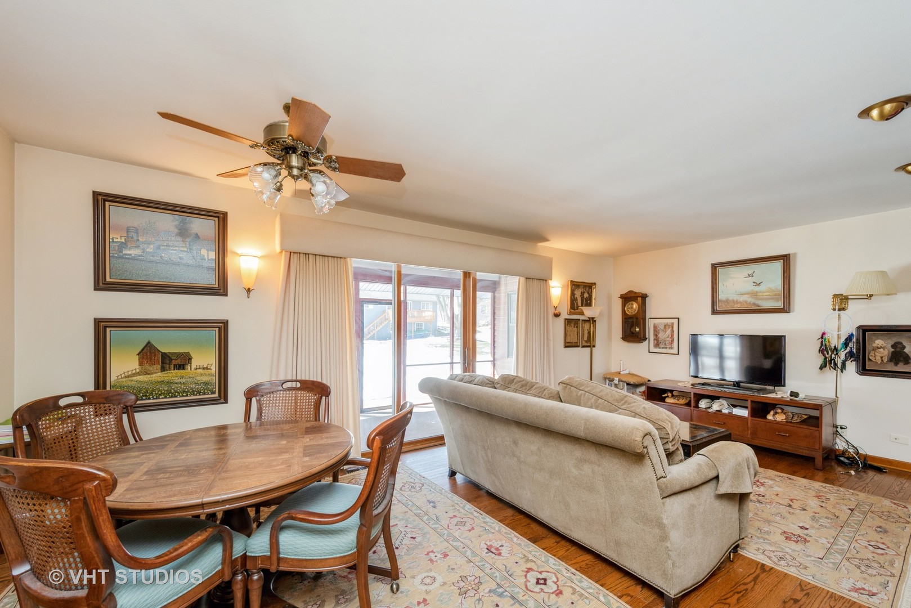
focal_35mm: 14
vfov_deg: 81.2
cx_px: 456
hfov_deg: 104.2
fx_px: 354
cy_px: 304
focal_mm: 14
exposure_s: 1/10
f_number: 8
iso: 200
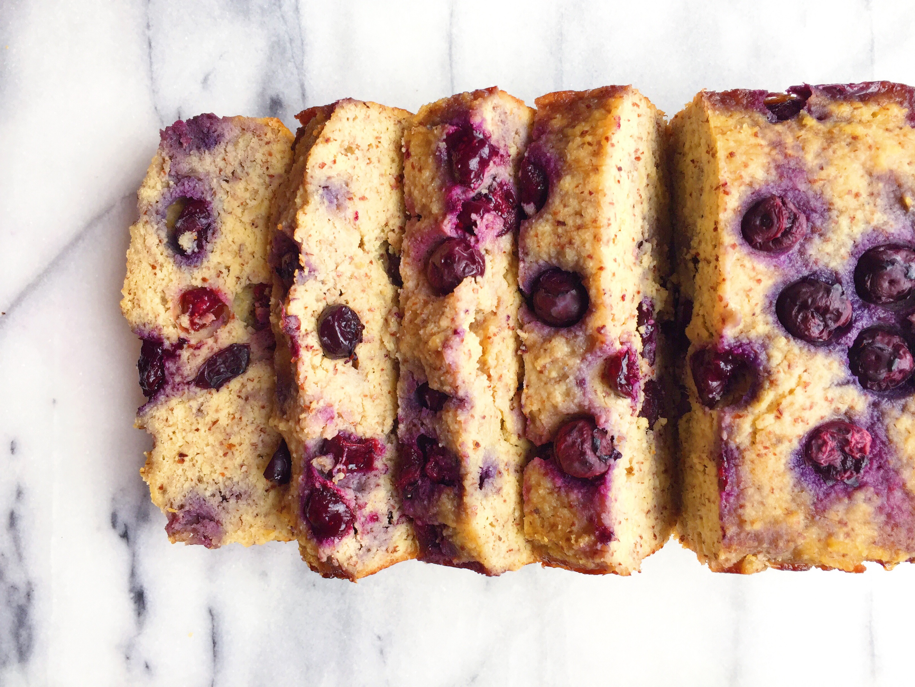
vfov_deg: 48.2
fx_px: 767
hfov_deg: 61.7
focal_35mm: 29
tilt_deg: -88.8
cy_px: 344
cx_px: 458
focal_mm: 4.15
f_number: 2.2
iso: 40
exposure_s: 1/120
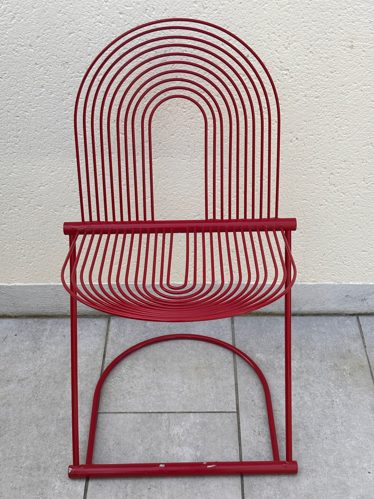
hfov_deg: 28.0
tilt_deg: -36.3
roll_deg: +0.8
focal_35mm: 52
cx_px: 187
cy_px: 250
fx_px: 749
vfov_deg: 36.8
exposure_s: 1/531
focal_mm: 5.96
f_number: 1.6
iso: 32
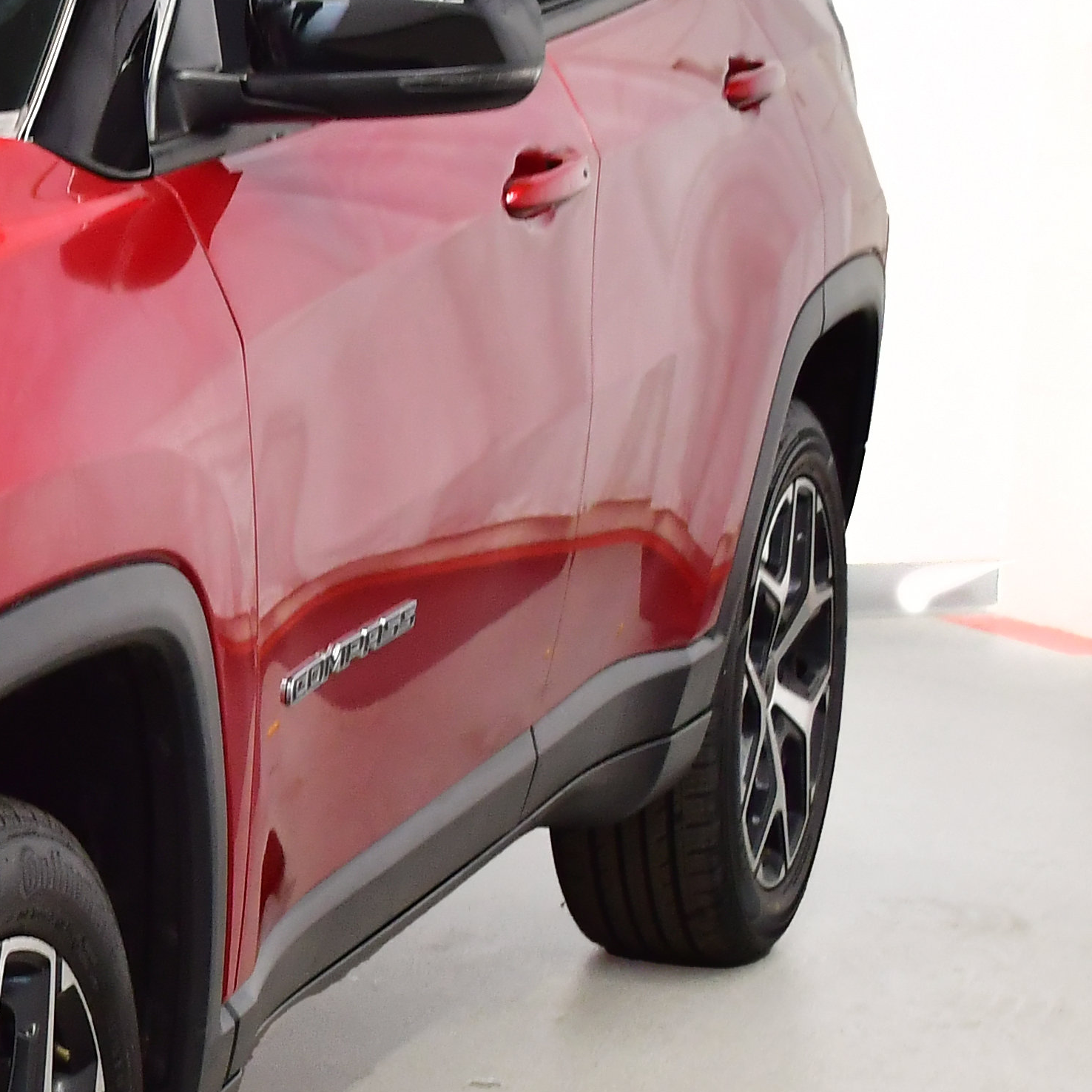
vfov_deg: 13.9
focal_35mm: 125
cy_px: 658
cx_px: -761
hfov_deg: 12.9
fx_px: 4461
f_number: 5.6
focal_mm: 26
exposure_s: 1/40
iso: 1000
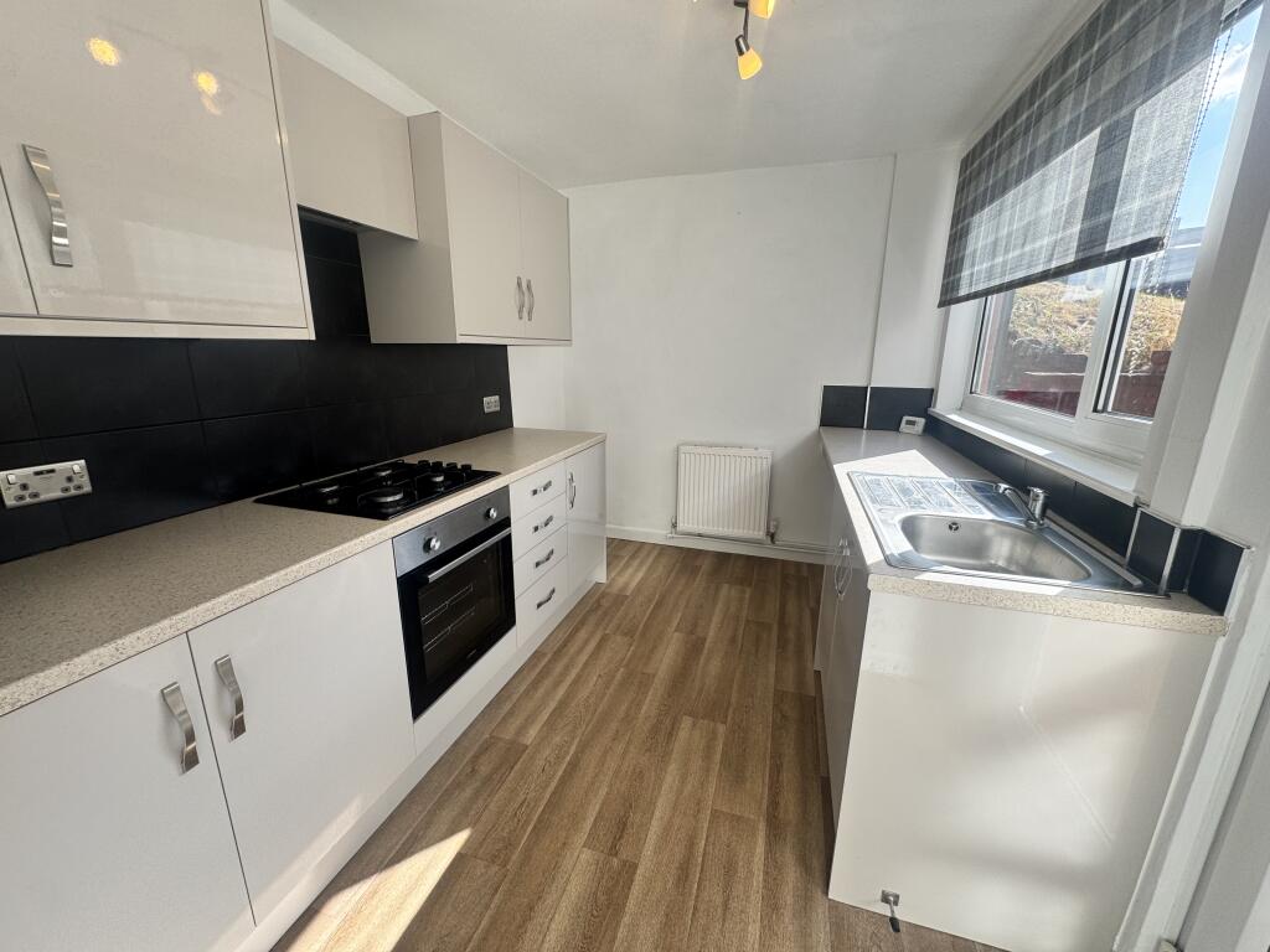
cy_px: 476
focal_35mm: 14
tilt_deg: -14.5
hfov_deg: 102.1
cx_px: 635
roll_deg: -0.9
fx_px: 514
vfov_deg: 85.7
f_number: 2.2
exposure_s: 1/287
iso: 40
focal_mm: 2.22
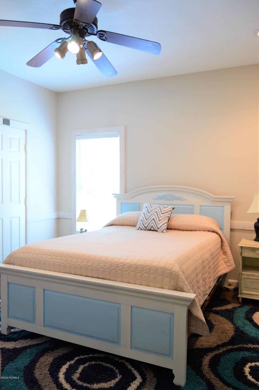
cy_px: 195
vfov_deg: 67.4
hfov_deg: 47.9
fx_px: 292
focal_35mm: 27
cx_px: 130
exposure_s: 1/60
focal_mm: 18
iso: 800
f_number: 3.5
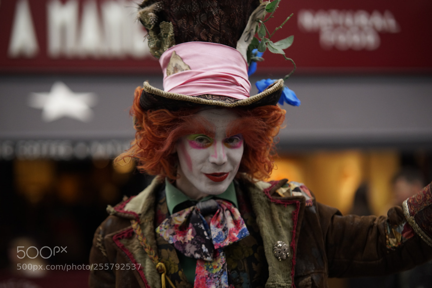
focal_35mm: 120
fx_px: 1440
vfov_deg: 11.4
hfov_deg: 17.1
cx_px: 216
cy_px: 144
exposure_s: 1/1250
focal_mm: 120
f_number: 2.8
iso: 800
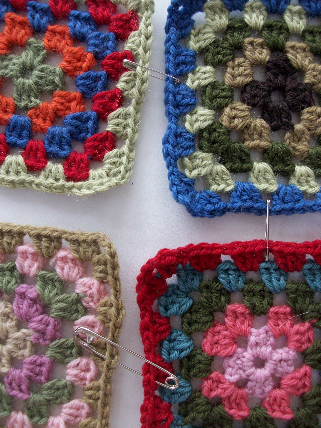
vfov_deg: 54.0
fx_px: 420
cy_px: 214
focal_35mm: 34
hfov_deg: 41.8
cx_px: 160
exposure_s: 1/60
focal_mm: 5.7
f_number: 2.8
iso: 104
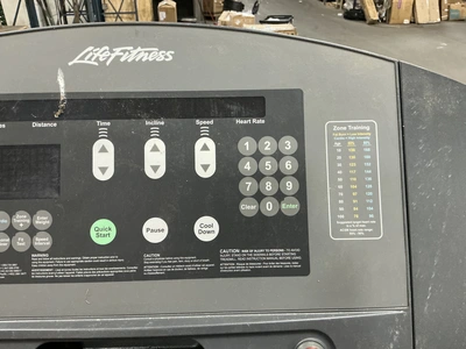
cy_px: 174
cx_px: 233
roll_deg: +0.7
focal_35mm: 28
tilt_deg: -29.3
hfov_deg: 63.4
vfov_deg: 49.7
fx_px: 377
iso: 320
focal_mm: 3
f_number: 1.8
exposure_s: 1/40
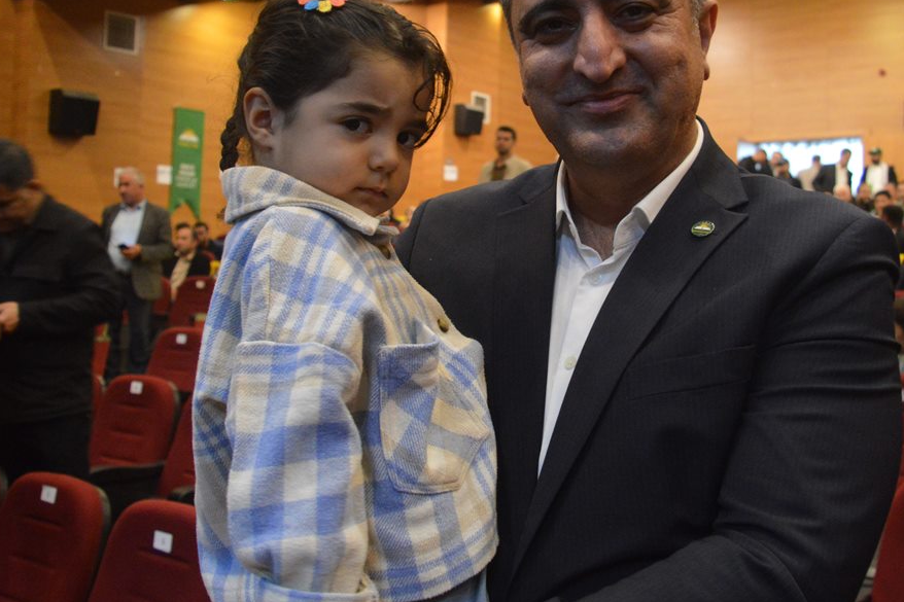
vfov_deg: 31.8
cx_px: 506
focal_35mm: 42
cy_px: 235
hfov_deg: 46.3
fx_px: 1054
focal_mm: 18
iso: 2000
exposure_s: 1/15
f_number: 3.5
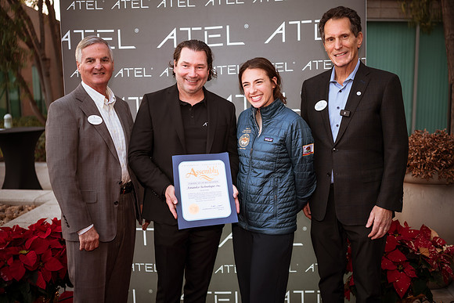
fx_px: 441
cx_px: 227
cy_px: 152
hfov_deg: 54.4
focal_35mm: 35
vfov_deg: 37.9
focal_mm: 35
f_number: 1.8
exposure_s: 1/400
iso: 200
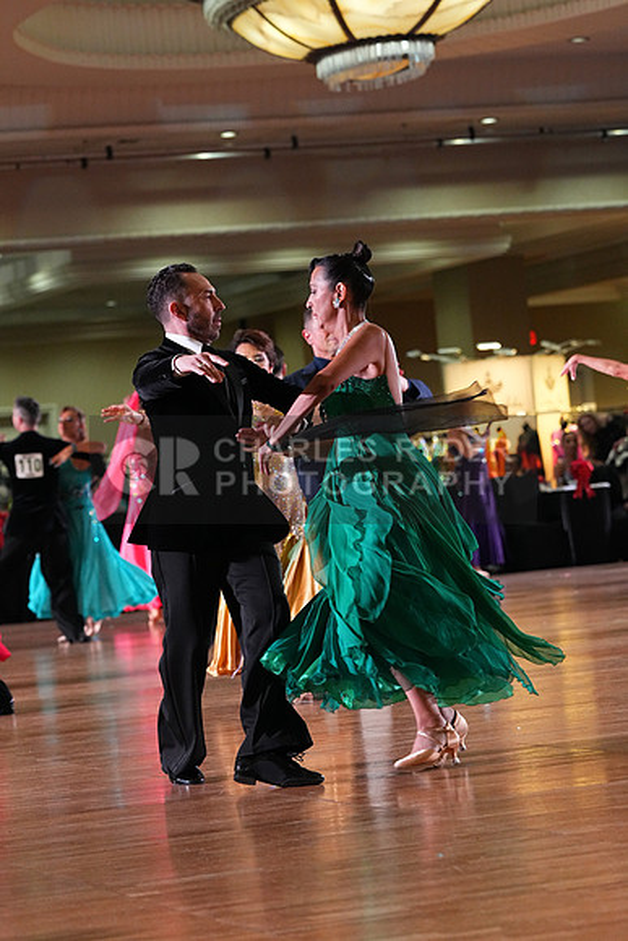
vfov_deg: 15.4
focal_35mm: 133
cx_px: 314
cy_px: 470
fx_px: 3478
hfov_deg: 10.3
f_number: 5
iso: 6400
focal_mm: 133
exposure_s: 1/400
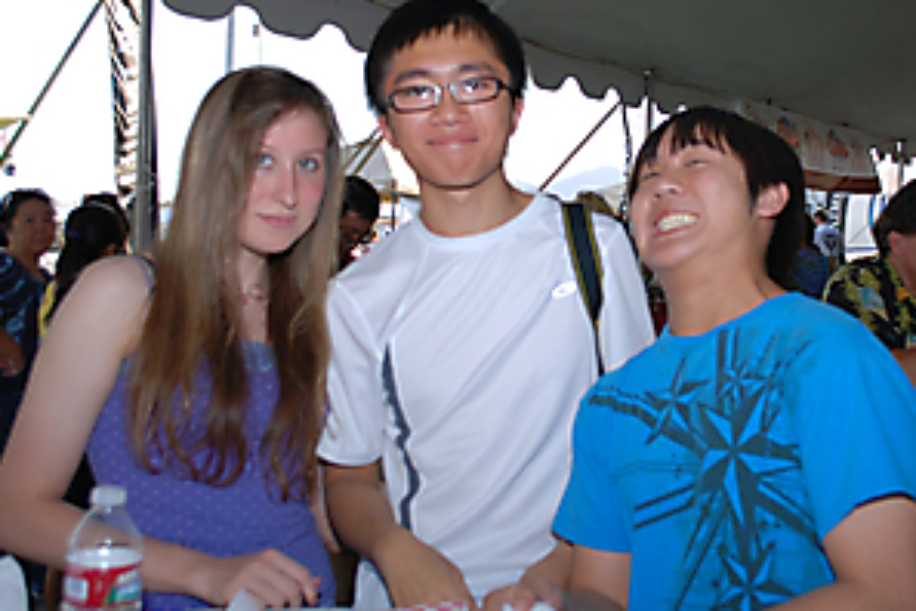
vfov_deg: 26.9
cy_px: 211
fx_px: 1272
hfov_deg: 39.2
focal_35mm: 50
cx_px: 604
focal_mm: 22
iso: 100
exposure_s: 1/200
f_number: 5
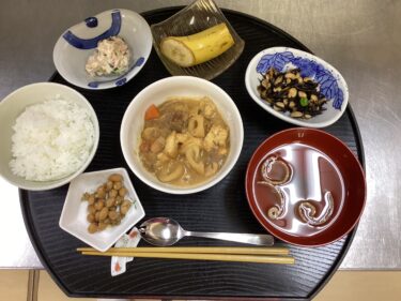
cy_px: 150
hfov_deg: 58.4
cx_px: 200
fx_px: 359
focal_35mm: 31
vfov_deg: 45.4
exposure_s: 1/60
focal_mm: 3.3
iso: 160
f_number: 2.4
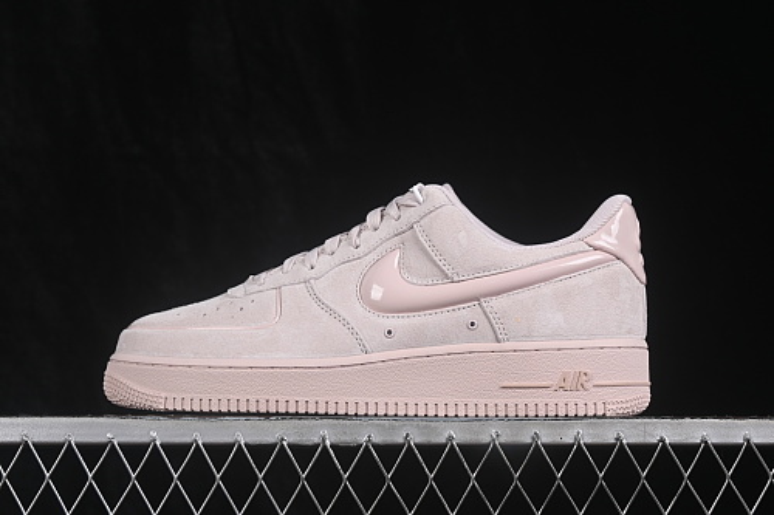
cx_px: 387
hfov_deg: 27.0
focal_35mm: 75
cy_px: 258
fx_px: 1612
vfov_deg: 18.2
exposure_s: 1/80
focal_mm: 50
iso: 160
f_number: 8
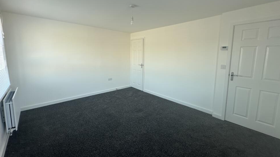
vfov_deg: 66.9
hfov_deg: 99.3
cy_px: 69
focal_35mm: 16
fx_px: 119
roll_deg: -0.9
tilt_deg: -6.8
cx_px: 145
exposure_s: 1/99
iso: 64
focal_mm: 2.22
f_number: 2.2
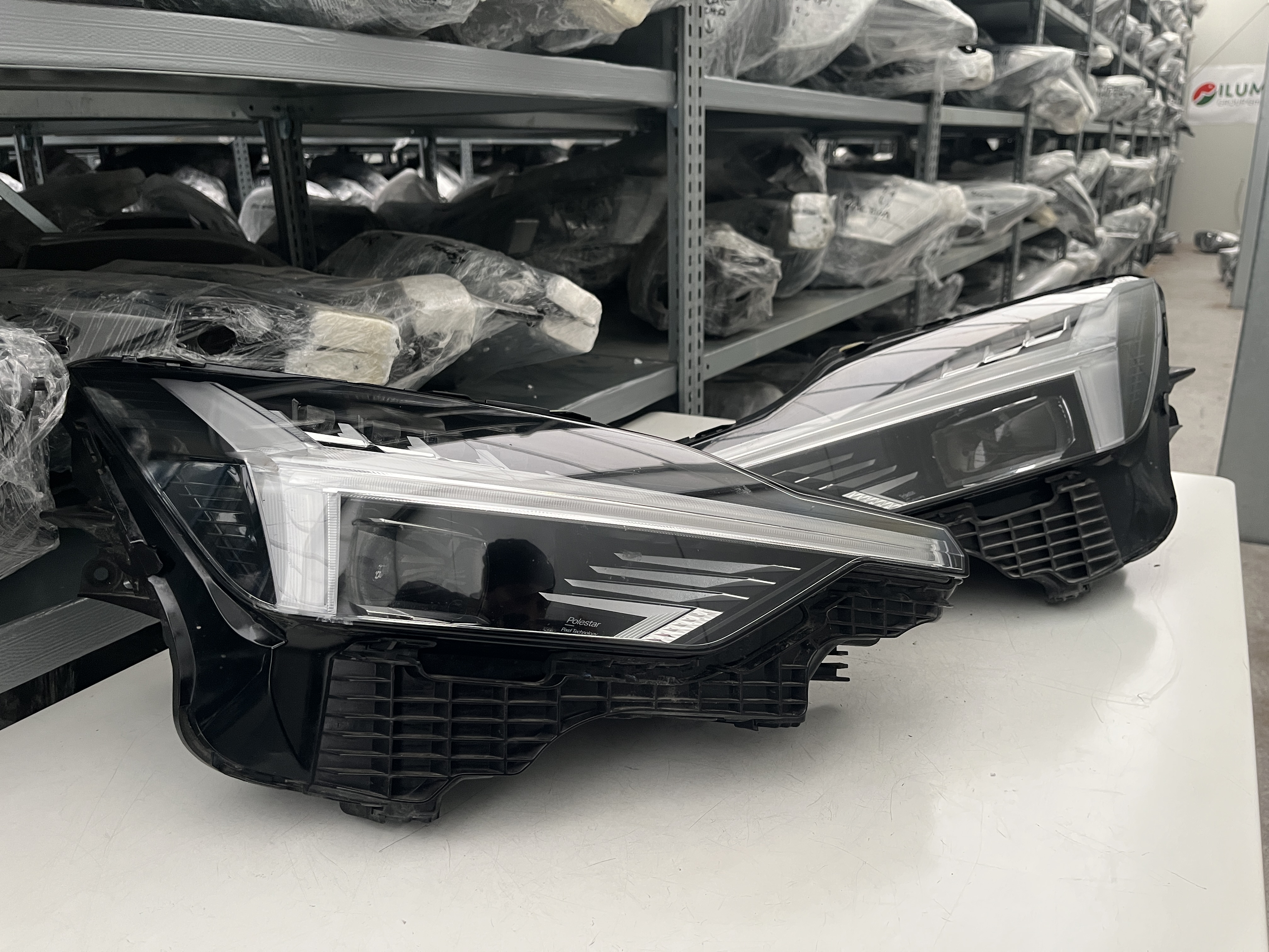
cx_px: 634
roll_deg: +0.7
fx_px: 953
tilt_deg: -19.4
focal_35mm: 26
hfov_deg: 67.3
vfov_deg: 53.1
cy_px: 476
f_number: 1.6
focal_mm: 5.1
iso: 250
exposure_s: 1/60
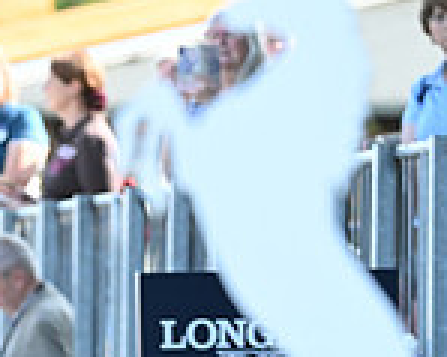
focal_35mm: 986
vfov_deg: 1.6
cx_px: -255
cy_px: 500
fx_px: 13036
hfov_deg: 2.0
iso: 2200
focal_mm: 270
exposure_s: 1/1250
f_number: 5.6
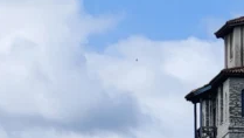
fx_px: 2966
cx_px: 81
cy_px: 267
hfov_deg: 4.7
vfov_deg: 2.6
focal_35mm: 458
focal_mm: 15.38
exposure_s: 1/310
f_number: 2.6
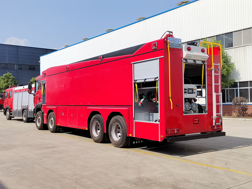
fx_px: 284
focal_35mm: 39
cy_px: 94
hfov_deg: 47.9
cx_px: 126
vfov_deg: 36.8
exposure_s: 1/2000
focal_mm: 5.52
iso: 206
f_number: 1.9
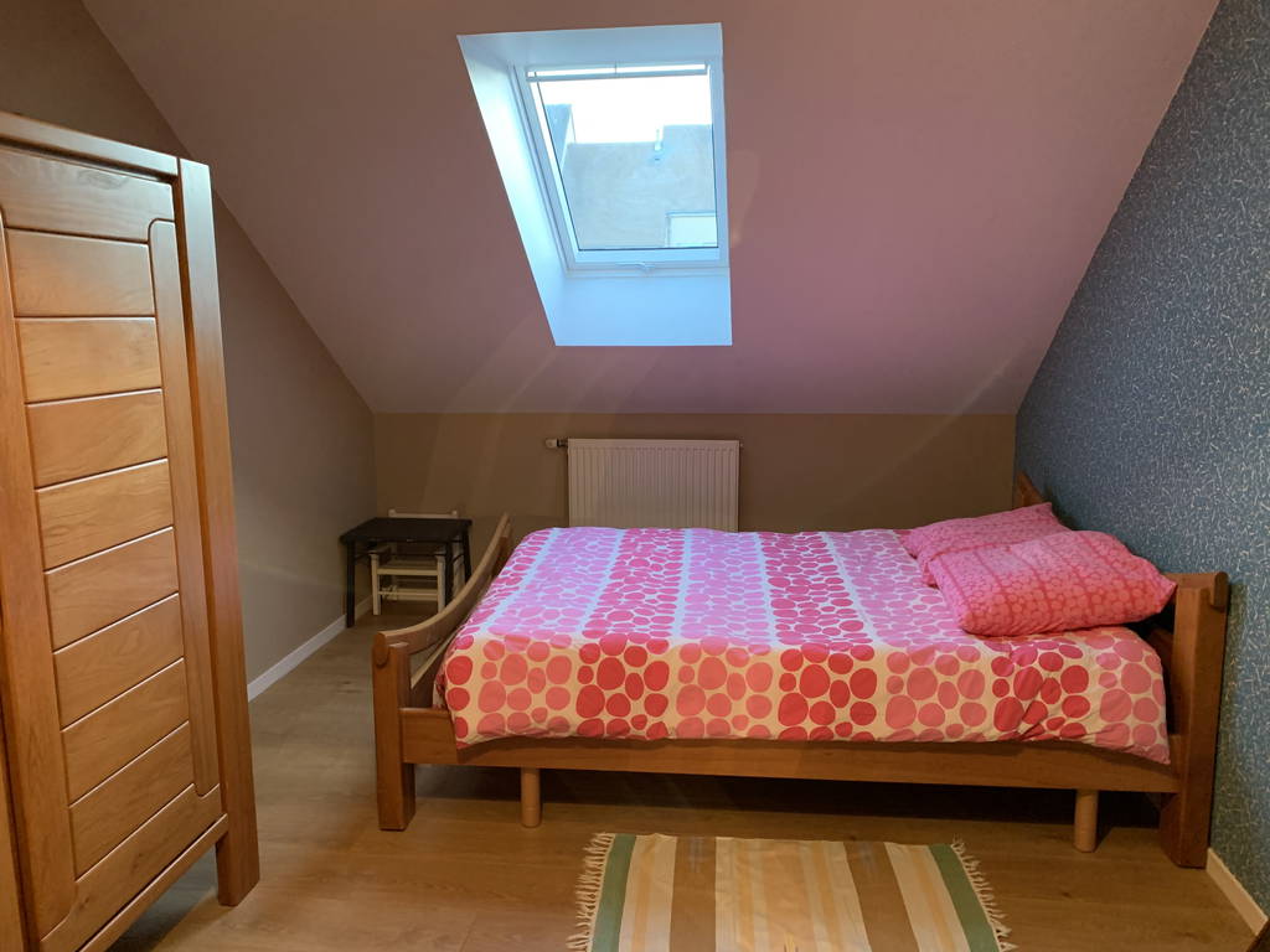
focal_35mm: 26
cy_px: 476
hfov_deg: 67.3
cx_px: 635
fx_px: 954
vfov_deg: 53.1
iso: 400
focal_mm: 4.25
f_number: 1.8
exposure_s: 1/33
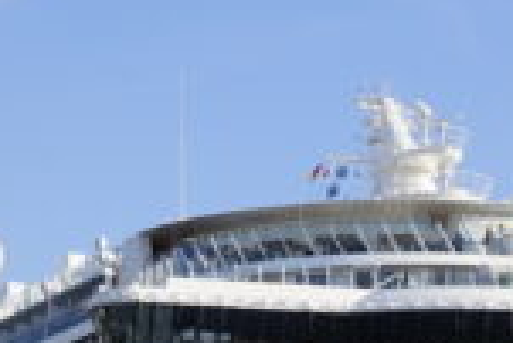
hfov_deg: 8.4
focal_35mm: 245
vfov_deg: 5.5
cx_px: 224
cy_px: 640
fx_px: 3495
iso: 100
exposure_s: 1/125
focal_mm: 53
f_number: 11
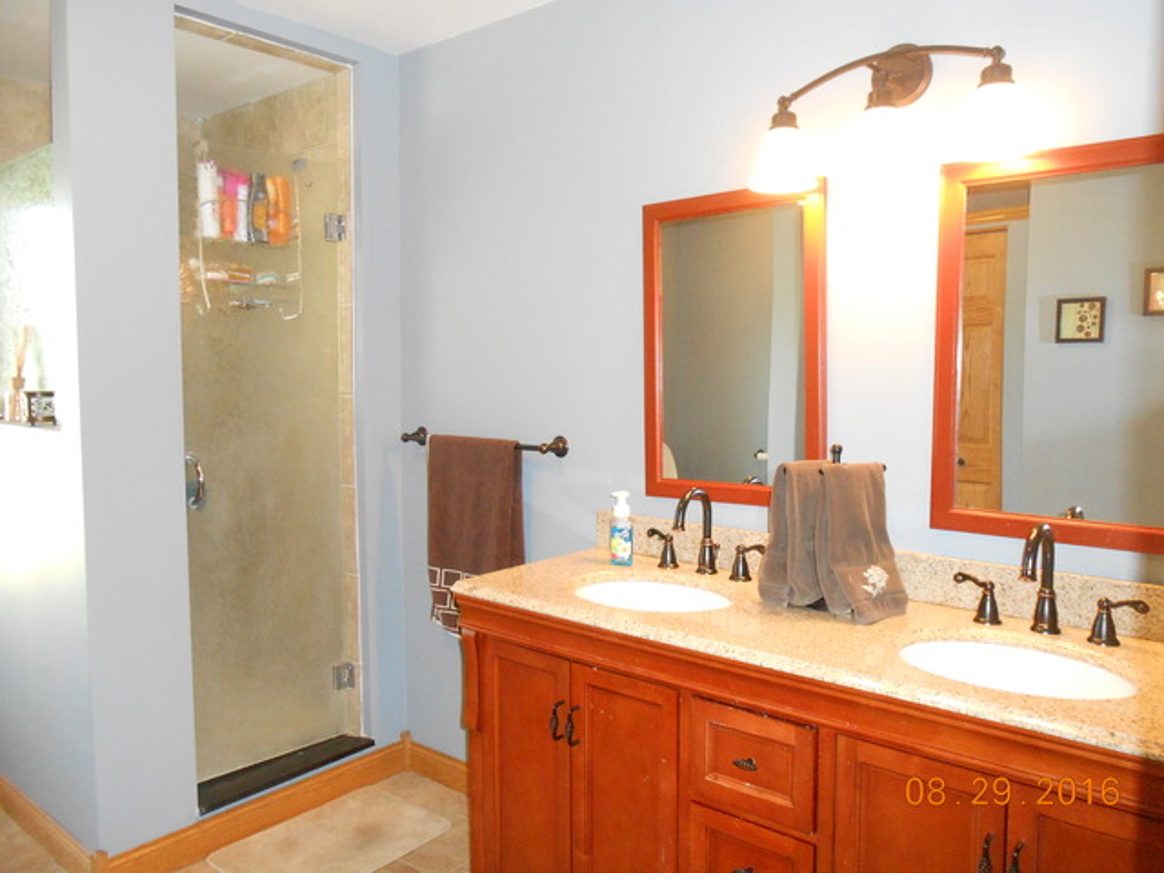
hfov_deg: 67.3
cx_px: 582
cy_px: 436
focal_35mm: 26
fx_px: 874
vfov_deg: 53.1
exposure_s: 1/25
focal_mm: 4.6
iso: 500
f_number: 3.5
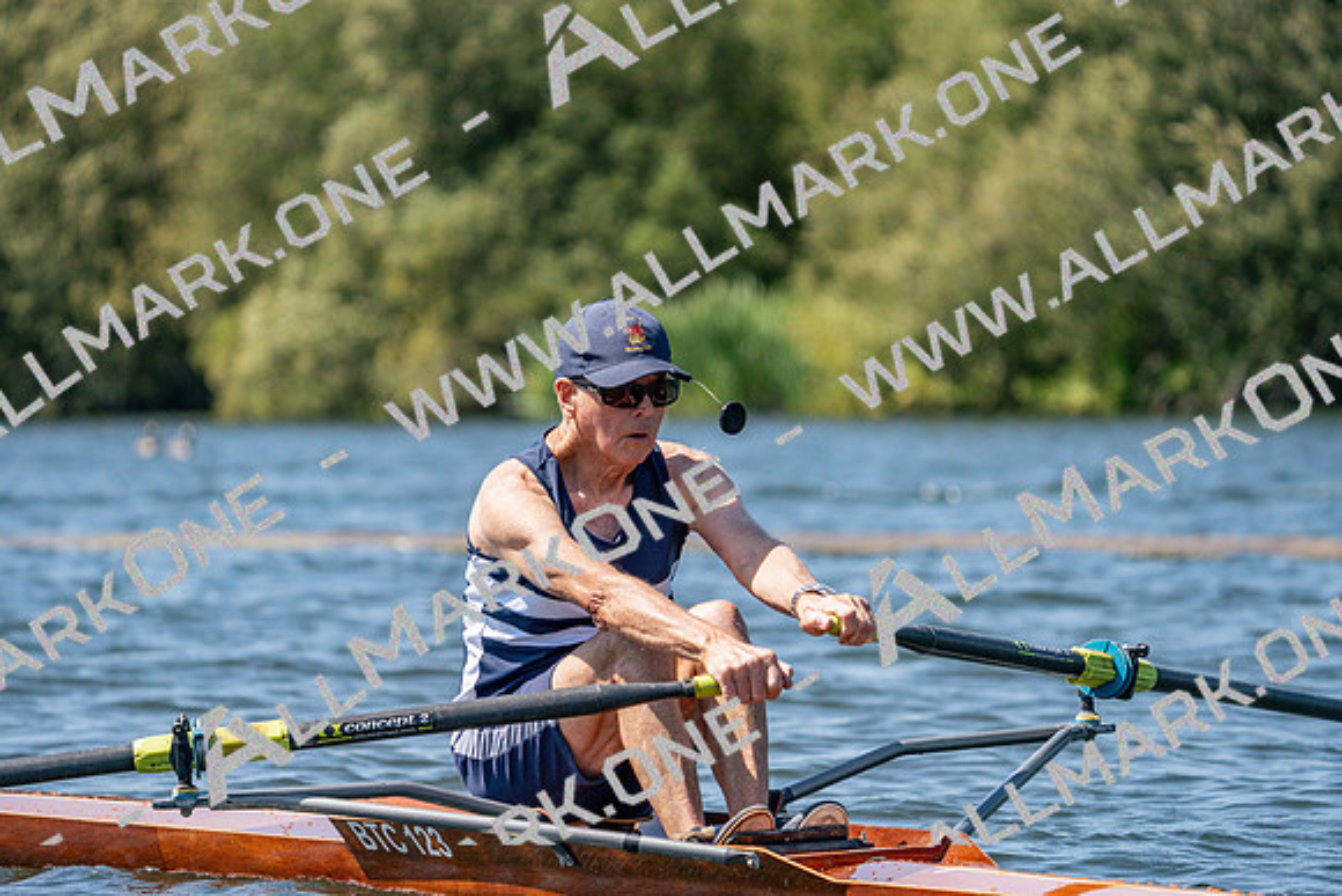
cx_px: 671
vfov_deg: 5.3
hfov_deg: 7.9
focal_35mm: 261
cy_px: 448
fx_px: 9731
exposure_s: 1/2000
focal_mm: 261
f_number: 5.6
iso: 400
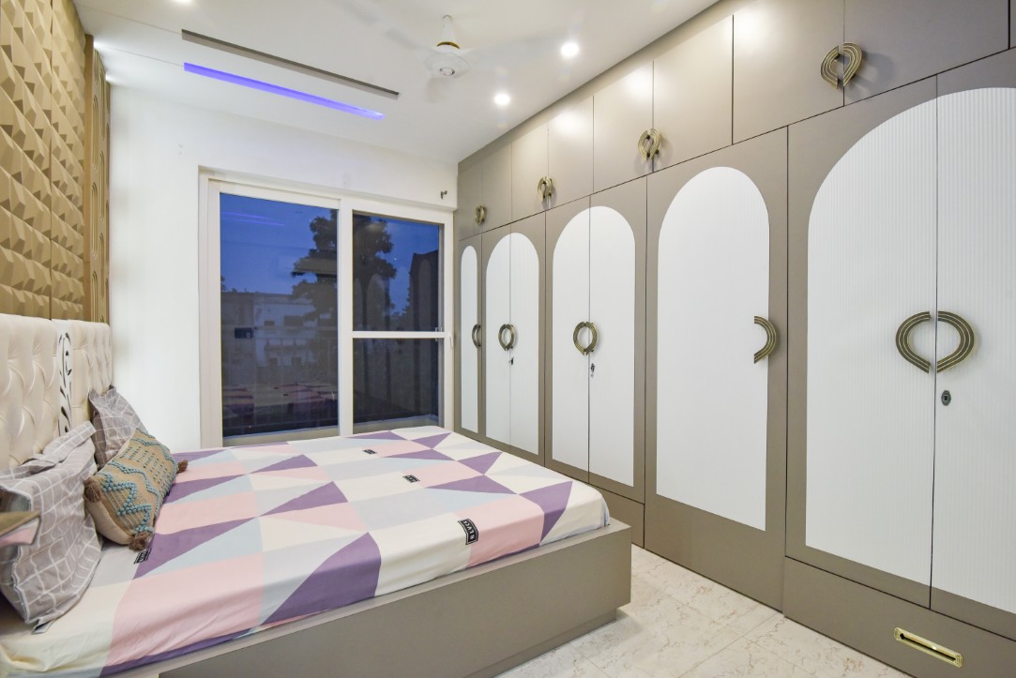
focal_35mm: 16
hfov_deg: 96.7
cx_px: 508
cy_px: 339
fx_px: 452
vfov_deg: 73.8
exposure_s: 1/30
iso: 1000
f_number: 8
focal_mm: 16
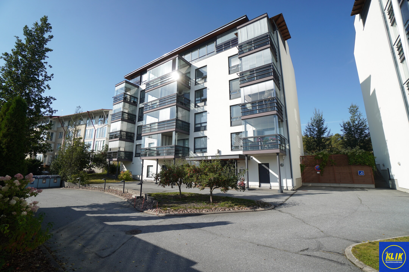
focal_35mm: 15
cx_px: 204
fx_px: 170
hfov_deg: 100.4
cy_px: 136
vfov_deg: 77.3
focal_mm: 10
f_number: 5.6
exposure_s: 1/500
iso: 100
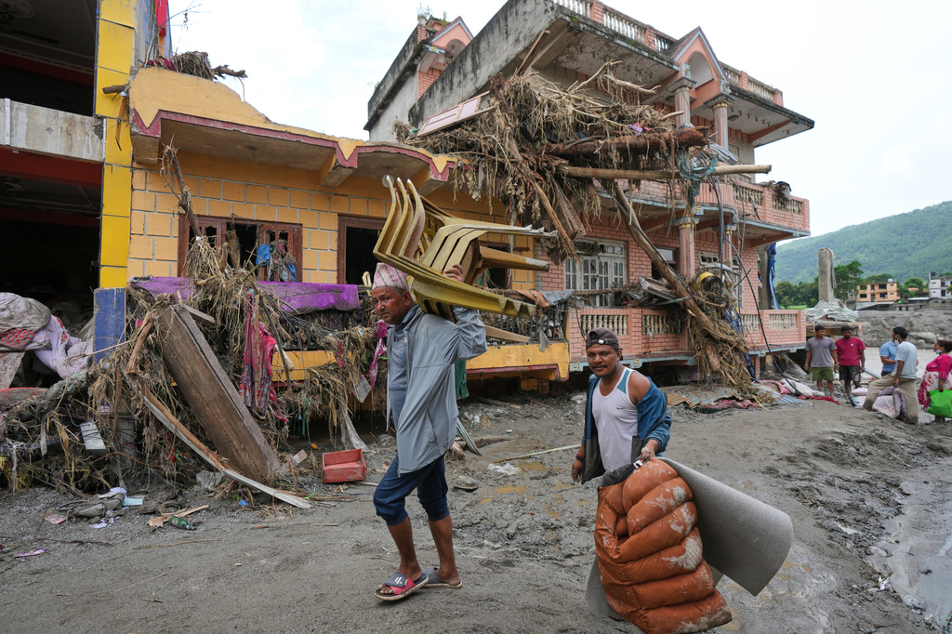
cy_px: 317
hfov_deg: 96.8
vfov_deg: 73.7
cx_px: 476
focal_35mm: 16
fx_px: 423
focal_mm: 16
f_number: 4
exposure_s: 1/1250
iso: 320
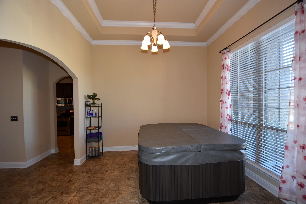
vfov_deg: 77.4
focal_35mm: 15
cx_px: 153
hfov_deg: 100.4
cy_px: 102
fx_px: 128
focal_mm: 10
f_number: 4
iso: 360
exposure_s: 1/60
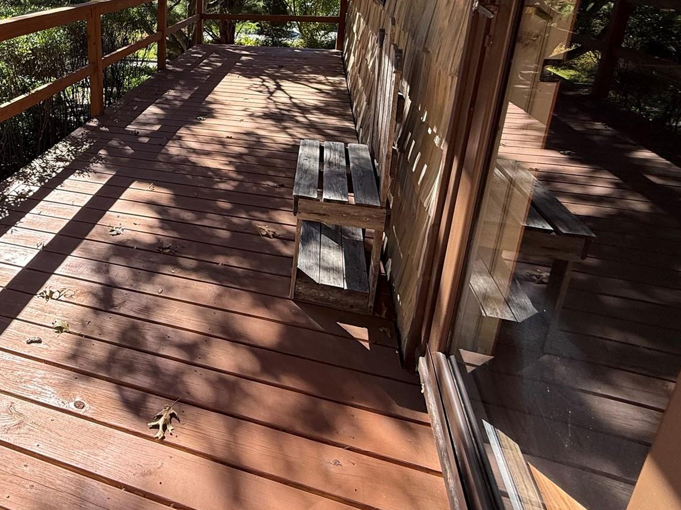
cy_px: 107
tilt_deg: -16.6
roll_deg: +1.1
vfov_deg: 51.7
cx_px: 137
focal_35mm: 25
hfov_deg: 63.4
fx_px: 492
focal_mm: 2.22
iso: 64
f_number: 2.2
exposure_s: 1/363
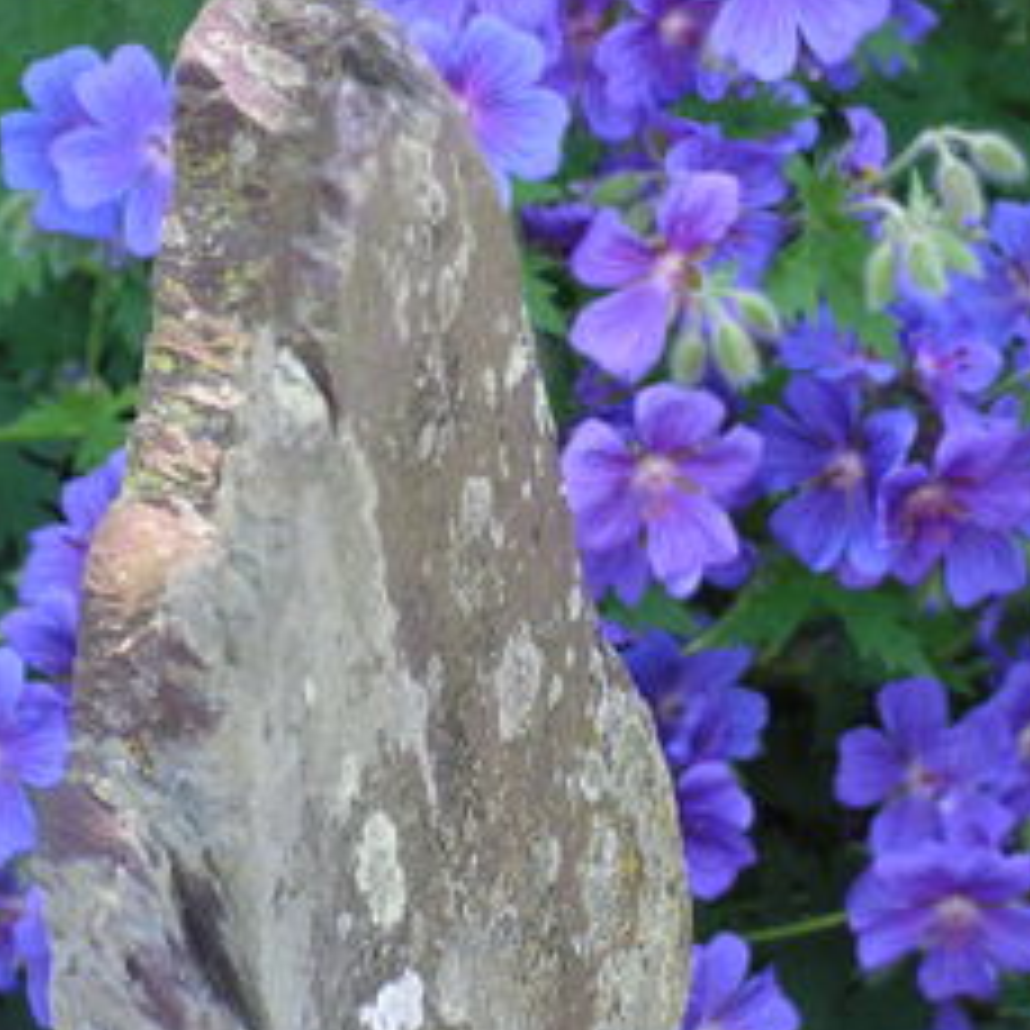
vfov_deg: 10.4
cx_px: 504
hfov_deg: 10.4
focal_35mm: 168
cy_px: 355
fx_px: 5656
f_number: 3.4
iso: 125
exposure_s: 1/100
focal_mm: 16.5
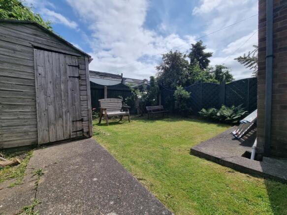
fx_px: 108
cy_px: 108
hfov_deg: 106.2
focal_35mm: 13
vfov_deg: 89.9
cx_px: 144
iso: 50
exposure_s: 1/3112
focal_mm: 2.2
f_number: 2.2
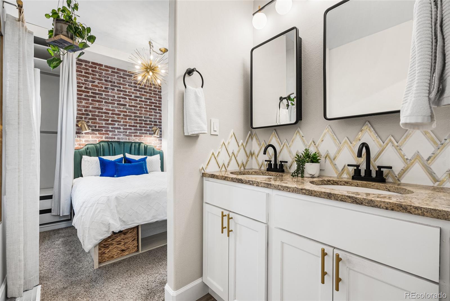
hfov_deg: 96.7
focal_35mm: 16
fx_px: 200
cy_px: 150
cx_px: 225
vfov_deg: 73.8
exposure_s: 1/1.25
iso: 200
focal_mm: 16
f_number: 8
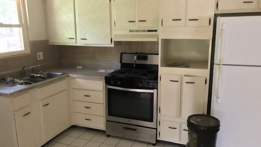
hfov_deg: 62.6
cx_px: 131
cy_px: 75
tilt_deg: -11.4
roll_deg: -0.1
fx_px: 214
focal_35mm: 31
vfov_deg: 37.7
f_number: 1.8
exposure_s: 1/45
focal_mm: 3.99
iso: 200
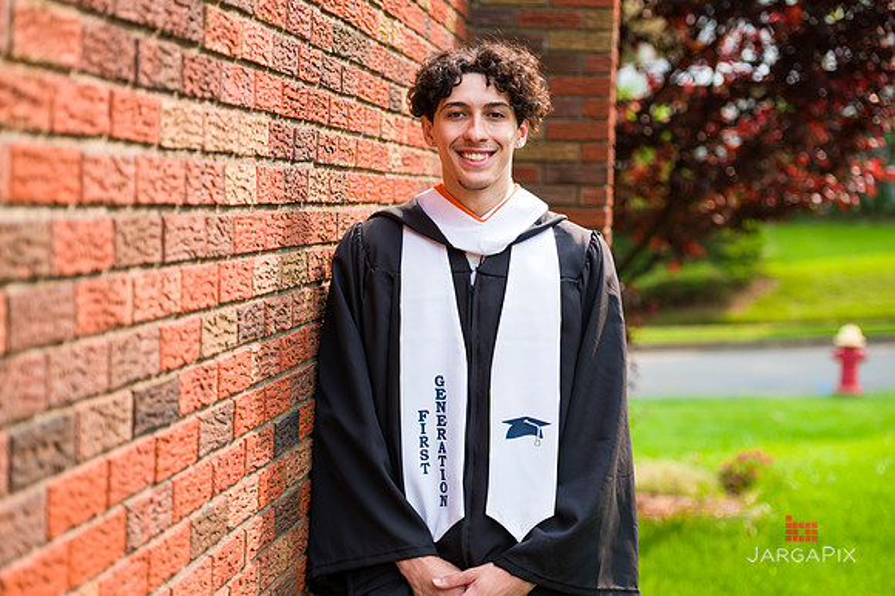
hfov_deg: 26.0
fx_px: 1938
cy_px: 298
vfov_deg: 17.5
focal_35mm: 78
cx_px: 448
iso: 200
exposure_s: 1/500
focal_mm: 78
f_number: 3.2
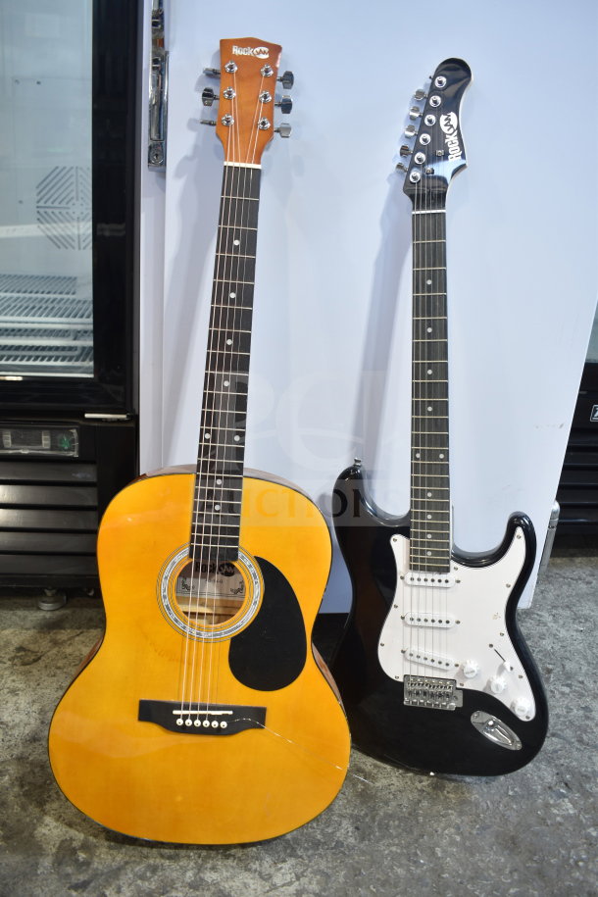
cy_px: 448
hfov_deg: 43.6
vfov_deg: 61.9
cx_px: 299
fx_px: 747
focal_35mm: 30
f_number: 3.5
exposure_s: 1/30
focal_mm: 20
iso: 250
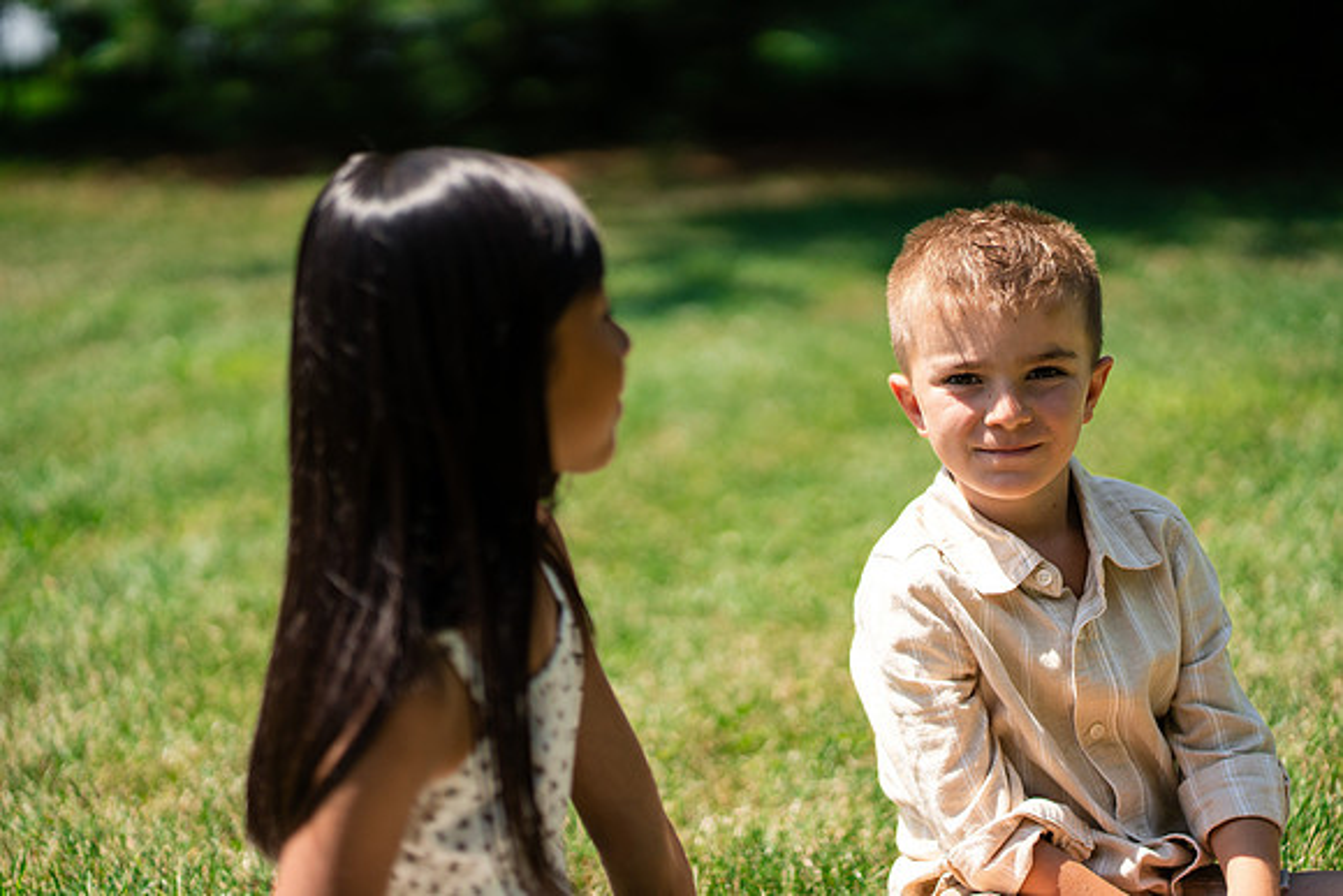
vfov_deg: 16.1
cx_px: 672
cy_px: 448
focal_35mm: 85
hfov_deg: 23.9
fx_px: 3172
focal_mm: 85
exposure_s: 1/6400
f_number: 2
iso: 320
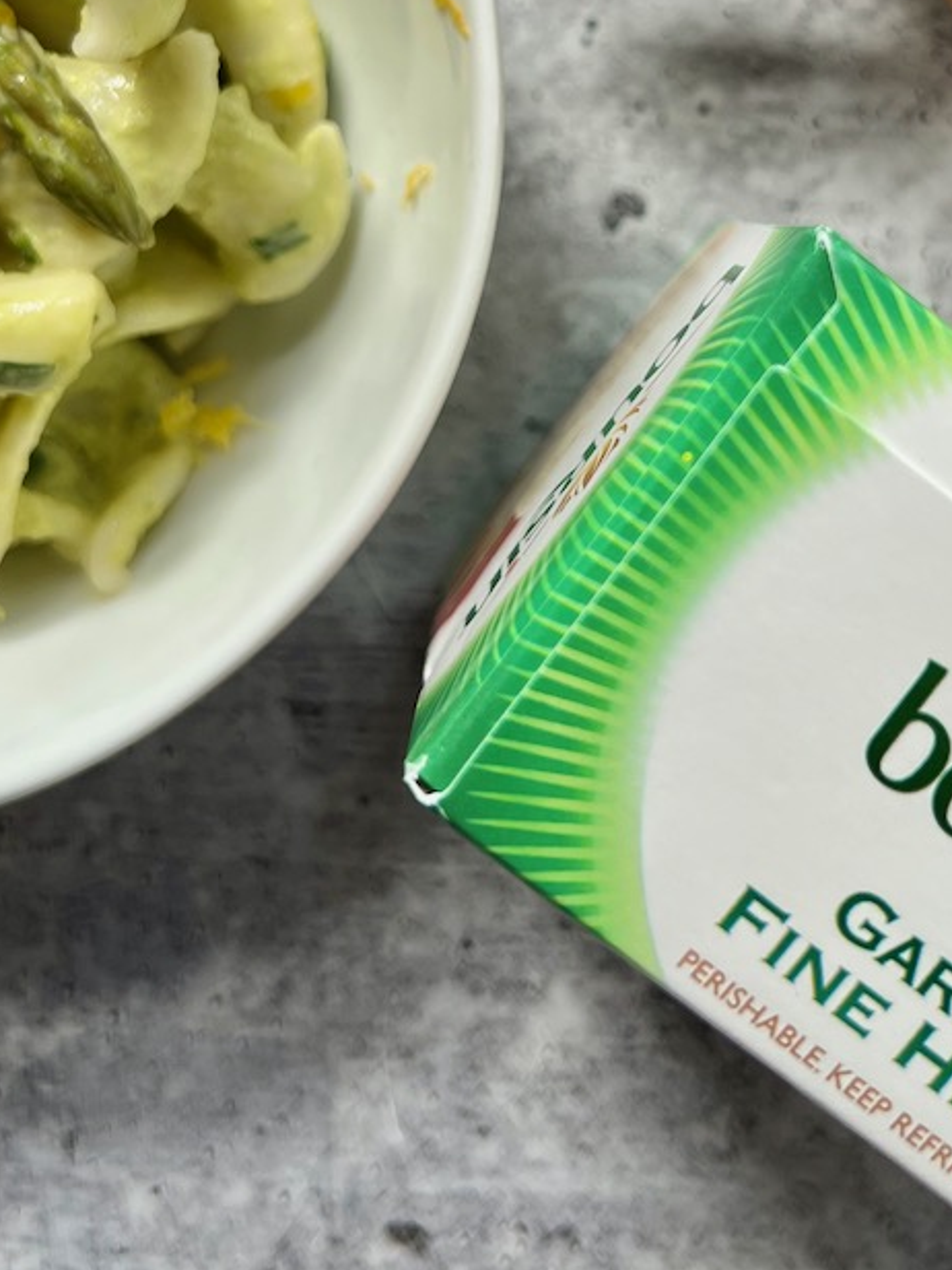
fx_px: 1980
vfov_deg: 34.1
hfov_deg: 27.0
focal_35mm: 54
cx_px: 548
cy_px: 198
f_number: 1.5
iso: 50
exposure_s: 1/965
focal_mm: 5.7
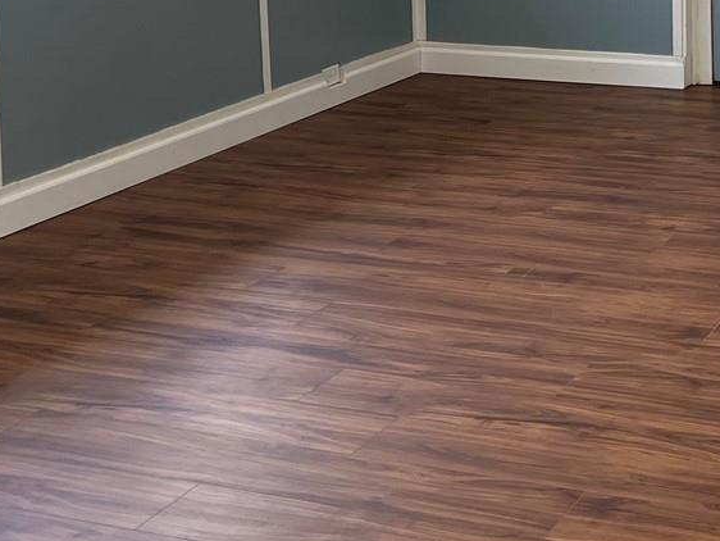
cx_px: 771
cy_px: -113
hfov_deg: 24.7
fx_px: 1540
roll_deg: +0.5
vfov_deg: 18.8
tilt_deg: -4.9
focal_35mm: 74
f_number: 1.6
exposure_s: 1/121
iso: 125
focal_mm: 5.1
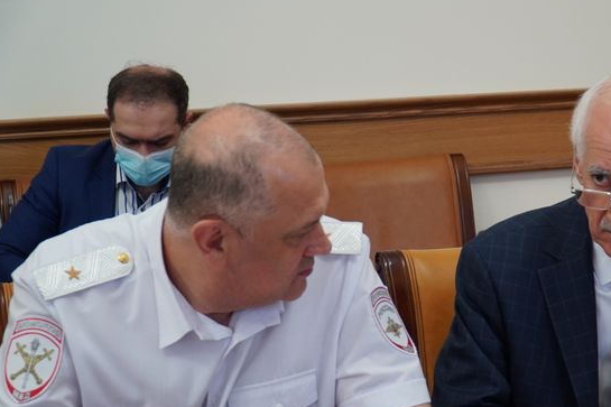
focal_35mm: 88
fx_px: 1493
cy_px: 254
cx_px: 425
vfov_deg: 15.5
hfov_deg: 23.0
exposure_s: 1/160
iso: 1250
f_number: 4
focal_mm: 40
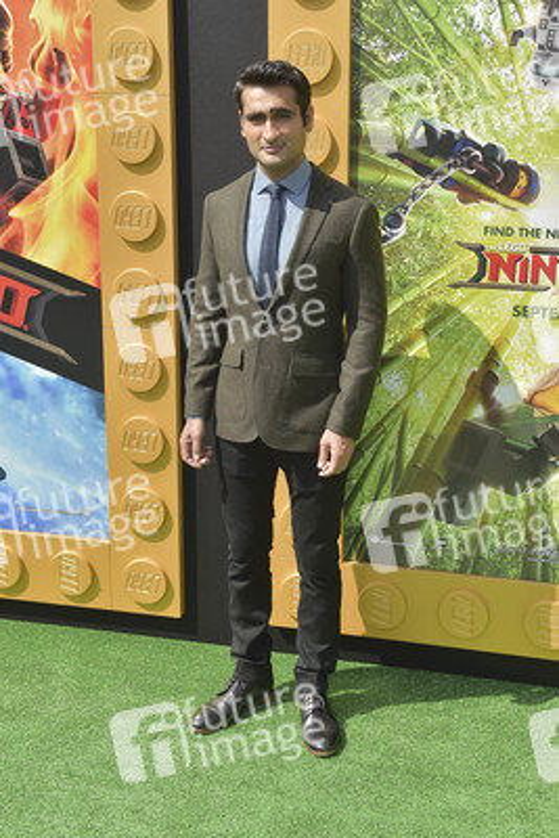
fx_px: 1024
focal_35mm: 44
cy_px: 419
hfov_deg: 30.5
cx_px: 280
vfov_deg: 44.5
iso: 200
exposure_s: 1/320
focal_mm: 44
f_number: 6.3
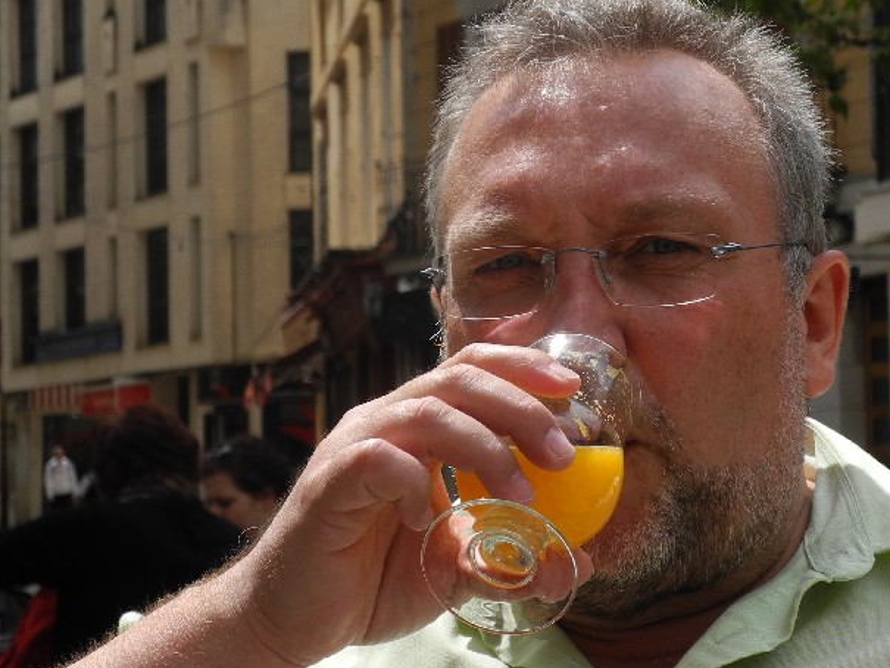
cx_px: 566
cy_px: 334
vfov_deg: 12.9
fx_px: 2957
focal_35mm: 115
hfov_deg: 17.1
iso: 100
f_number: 4
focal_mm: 14.5
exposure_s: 1/1214
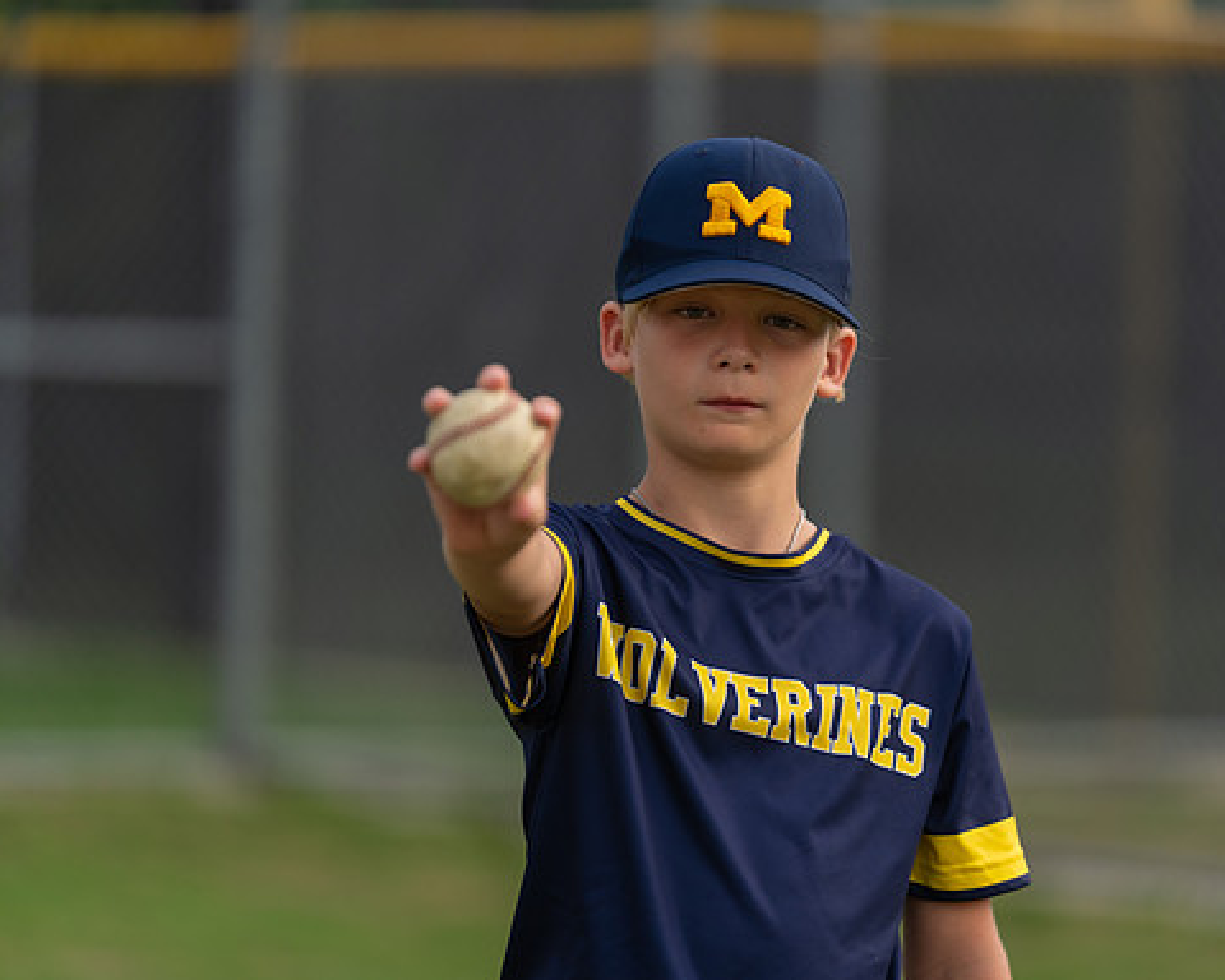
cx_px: 732
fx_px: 7686
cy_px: 491
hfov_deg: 9.1
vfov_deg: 7.3
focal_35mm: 212
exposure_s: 1/320
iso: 160
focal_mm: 187
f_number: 2.8
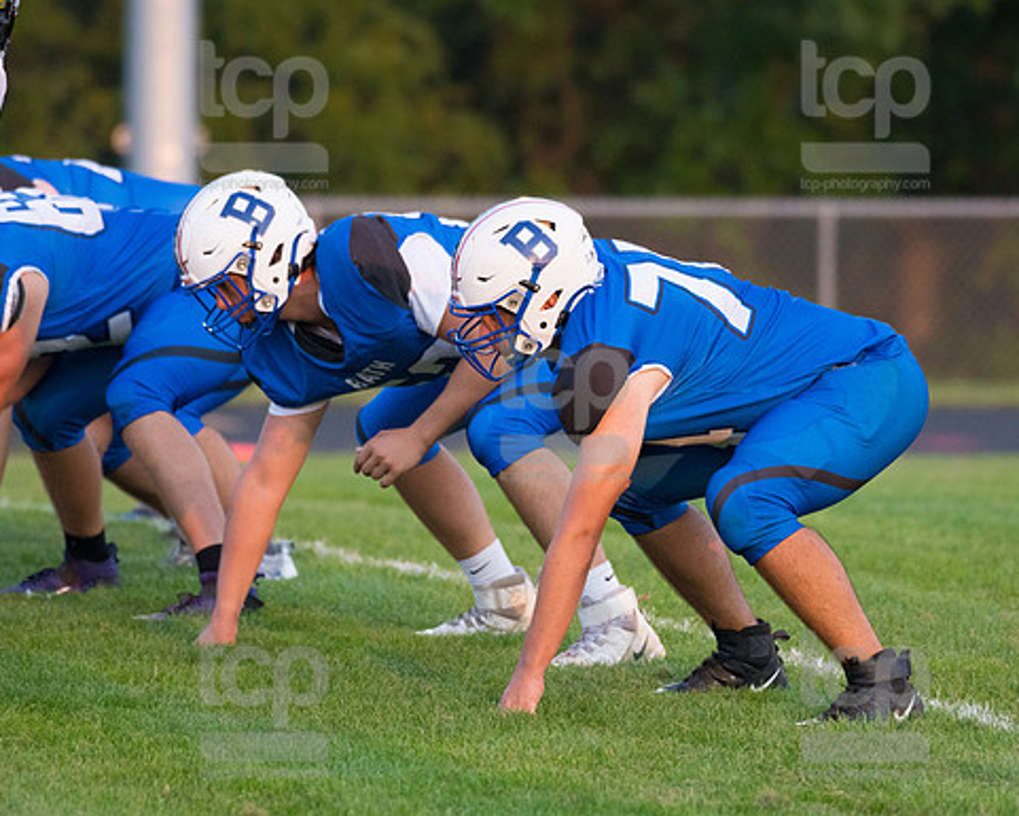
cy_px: 408
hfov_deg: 4.9
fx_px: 11945
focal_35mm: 396
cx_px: 566
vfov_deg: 3.9
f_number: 5.6
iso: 3200
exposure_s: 1/1250
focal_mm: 350
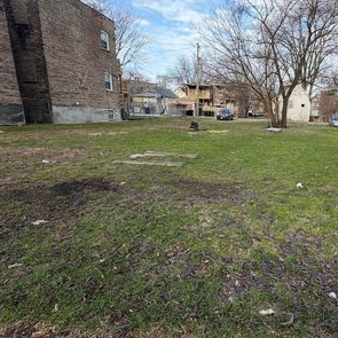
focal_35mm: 21
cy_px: 163
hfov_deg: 66.4
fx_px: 232
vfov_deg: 72.1
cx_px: 264
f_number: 2.2
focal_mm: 2.22
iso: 40
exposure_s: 1/502
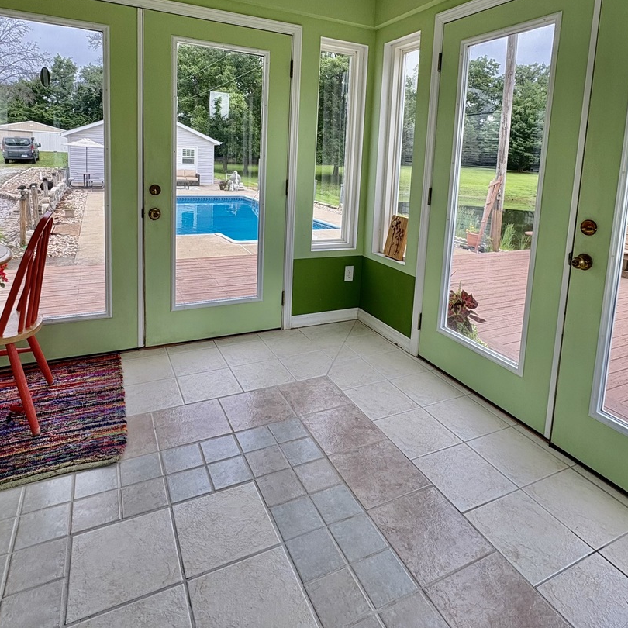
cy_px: 210
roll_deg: -2.6
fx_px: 452
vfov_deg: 67.7
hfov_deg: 69.6
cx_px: 326
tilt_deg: -6.0
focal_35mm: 22
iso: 40
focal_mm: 2.22
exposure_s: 1/334
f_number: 2.2
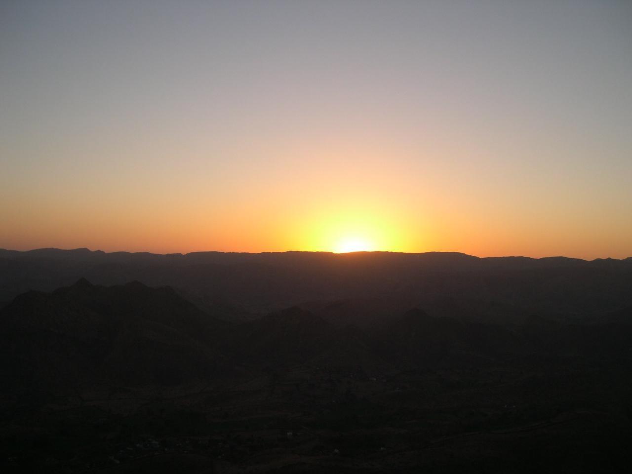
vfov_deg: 37.7
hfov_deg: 49.0
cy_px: 237
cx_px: 316
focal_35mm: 38
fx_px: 694
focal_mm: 8
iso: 100
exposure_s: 1/480
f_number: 2.8
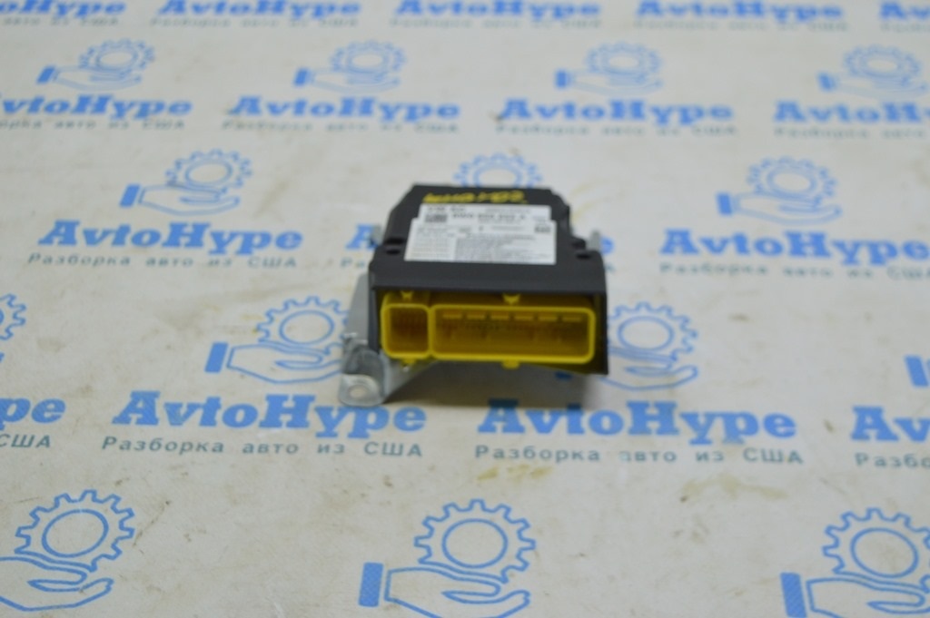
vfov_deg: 25.7
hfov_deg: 37.9
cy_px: 309
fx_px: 1355
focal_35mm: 52
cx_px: 465
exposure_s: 1/40
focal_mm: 35
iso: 400
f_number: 5.6
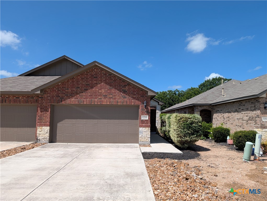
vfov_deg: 56.9
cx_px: 134
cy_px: 100
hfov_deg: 71.5
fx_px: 185
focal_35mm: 24
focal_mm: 6.9
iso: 22
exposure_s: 1/1337
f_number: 1.68
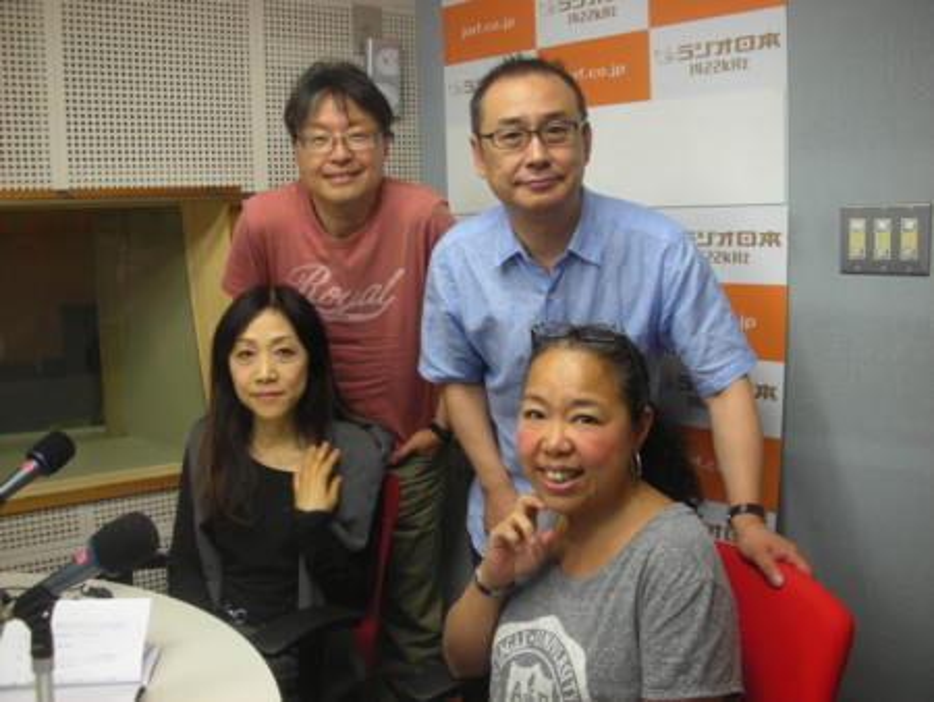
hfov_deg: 52.6
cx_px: 467
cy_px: 351
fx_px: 945
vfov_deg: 40.7
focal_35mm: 35
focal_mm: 5.8
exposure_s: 1/14.4
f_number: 3
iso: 50
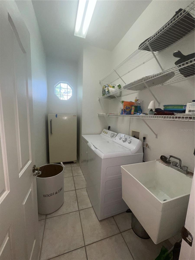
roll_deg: -1.9
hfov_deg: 89.9
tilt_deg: -7.7
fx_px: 98
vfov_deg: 106.2
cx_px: 98
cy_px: 130
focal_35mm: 13
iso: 32
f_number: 1.8
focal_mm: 1.57
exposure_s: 1/122
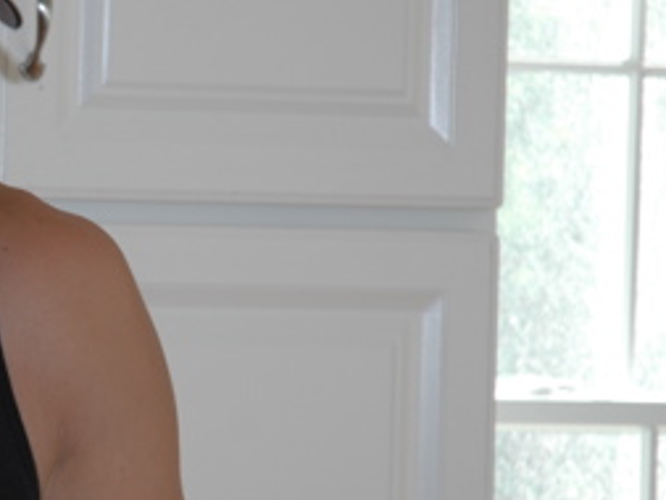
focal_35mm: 255
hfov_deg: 7.7
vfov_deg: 5.8
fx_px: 4908
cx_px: -55
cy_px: 201
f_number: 4.5
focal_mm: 70
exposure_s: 1/60
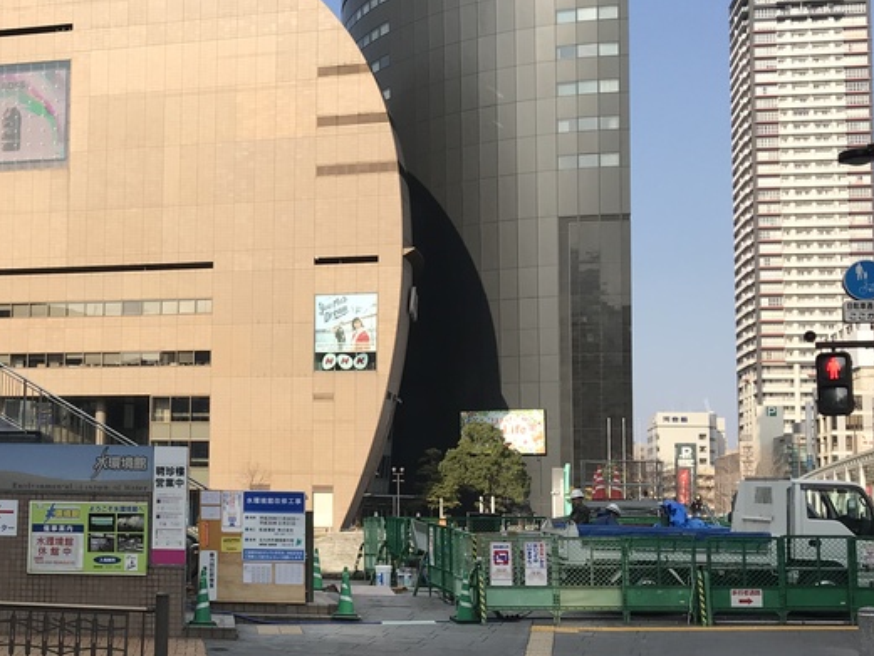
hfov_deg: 34.0
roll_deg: -1.0
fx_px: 1389
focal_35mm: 55
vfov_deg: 26.6
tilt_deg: +6.6
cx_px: 195
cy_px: 362
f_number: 1.8
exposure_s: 1/1996
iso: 20
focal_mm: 3.99
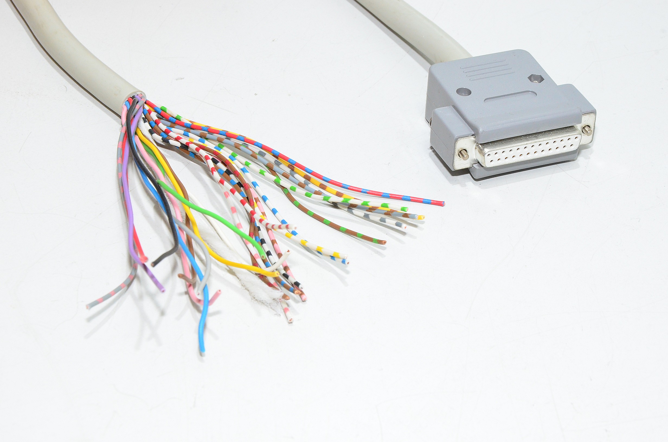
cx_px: 334
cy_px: 221
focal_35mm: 105
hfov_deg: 19.5
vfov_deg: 13.0
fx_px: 1944
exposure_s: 1/50
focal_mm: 70
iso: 1600
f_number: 16
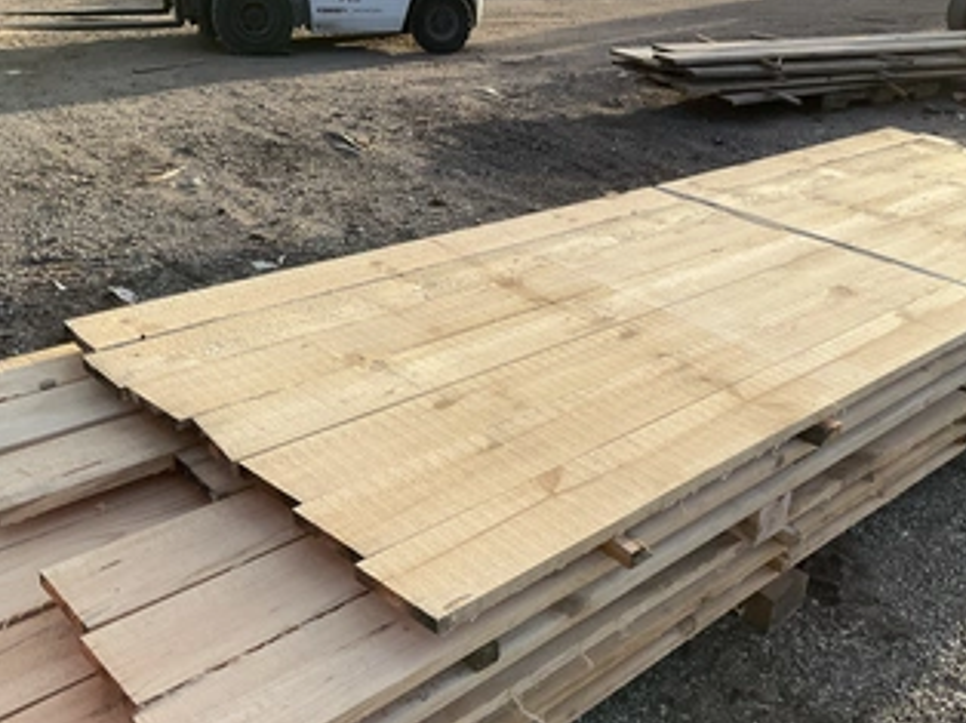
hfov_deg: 50.0
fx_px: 1032
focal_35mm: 37
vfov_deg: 38.6
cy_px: 378
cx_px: 563
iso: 25
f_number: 1.8
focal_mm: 3
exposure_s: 1/1098
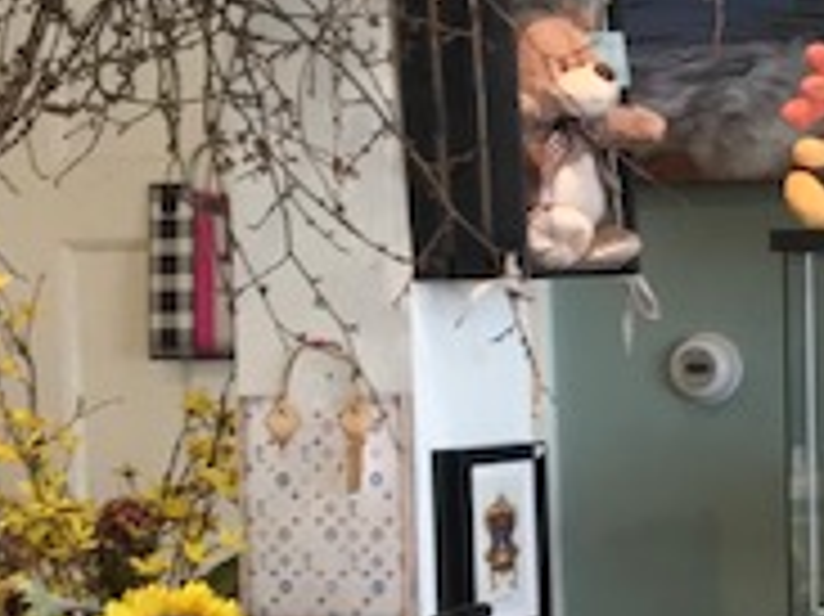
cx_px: 1409
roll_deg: -0.3
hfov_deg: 17.1
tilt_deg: -3.8
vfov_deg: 15.0
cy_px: 490
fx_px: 2331
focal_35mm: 98
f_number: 1.8
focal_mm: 3.99
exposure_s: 1/60
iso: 32
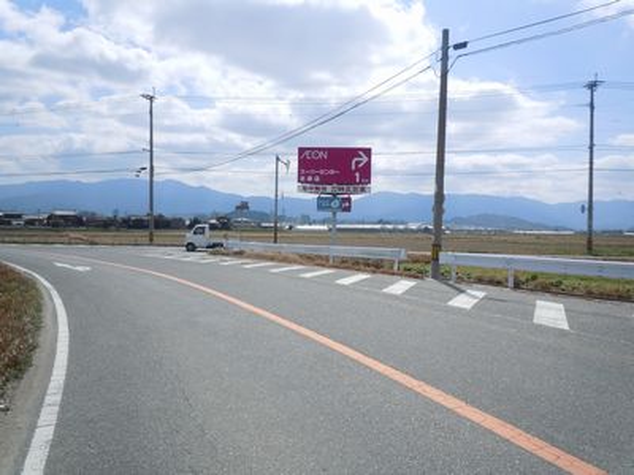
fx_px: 513
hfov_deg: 63.4
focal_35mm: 28
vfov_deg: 49.7
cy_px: 238
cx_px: 317
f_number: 7.4
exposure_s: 1/320
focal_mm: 5
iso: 100
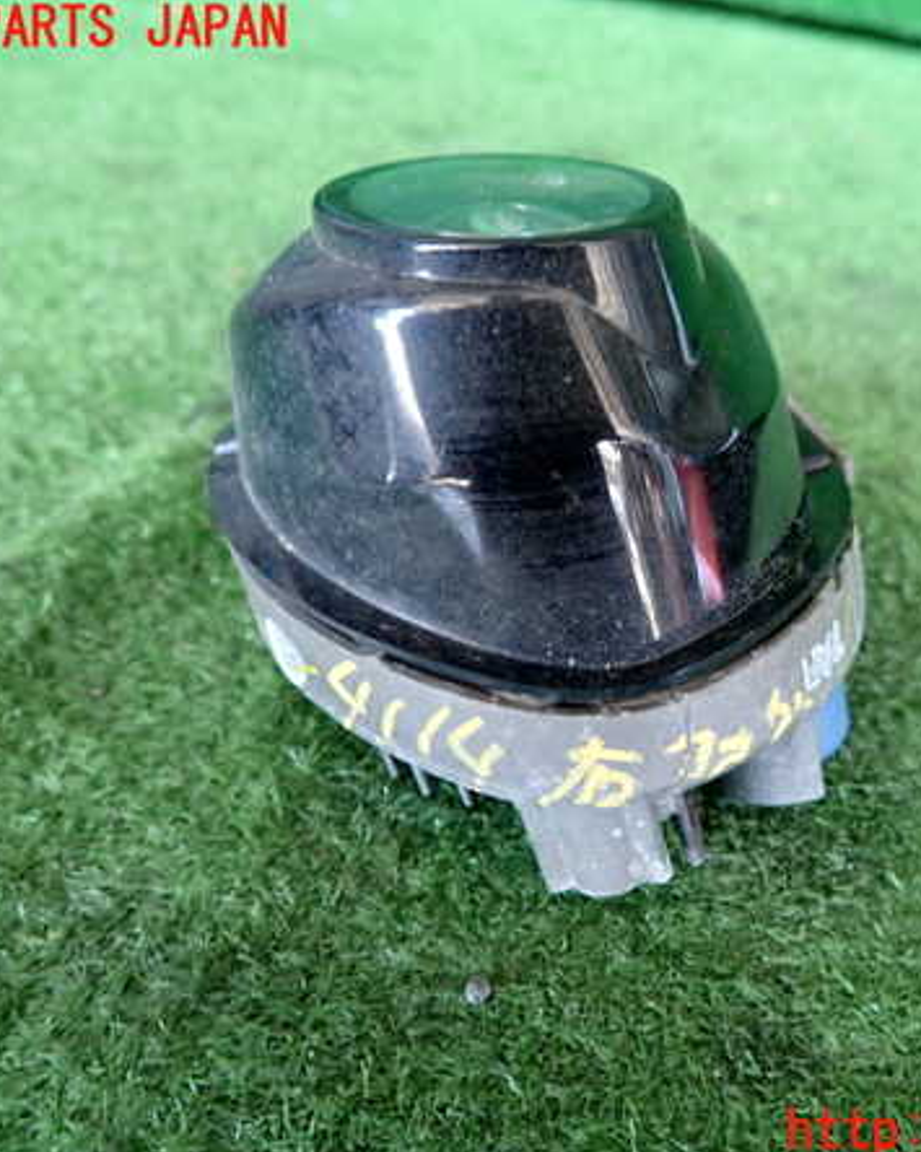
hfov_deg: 44.0
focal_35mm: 33
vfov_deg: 54.2
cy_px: 581
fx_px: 1125
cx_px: 594
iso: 250
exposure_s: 1/30
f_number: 2
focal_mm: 4.5
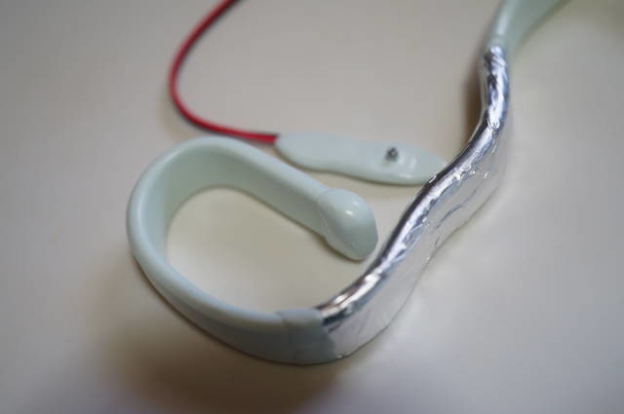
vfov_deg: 29.8
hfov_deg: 43.7
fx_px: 779
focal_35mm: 45
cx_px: 312
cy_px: 207
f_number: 4
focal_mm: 30
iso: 640
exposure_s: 1/60
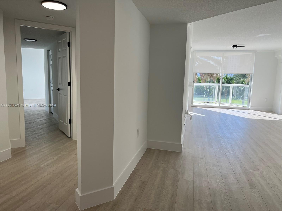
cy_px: 106
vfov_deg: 53.1
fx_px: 212
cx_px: 141
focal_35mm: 26
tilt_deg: -7.3
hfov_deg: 67.3
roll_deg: -0.8
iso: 50
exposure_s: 1/383
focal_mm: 5.7
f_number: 1.5
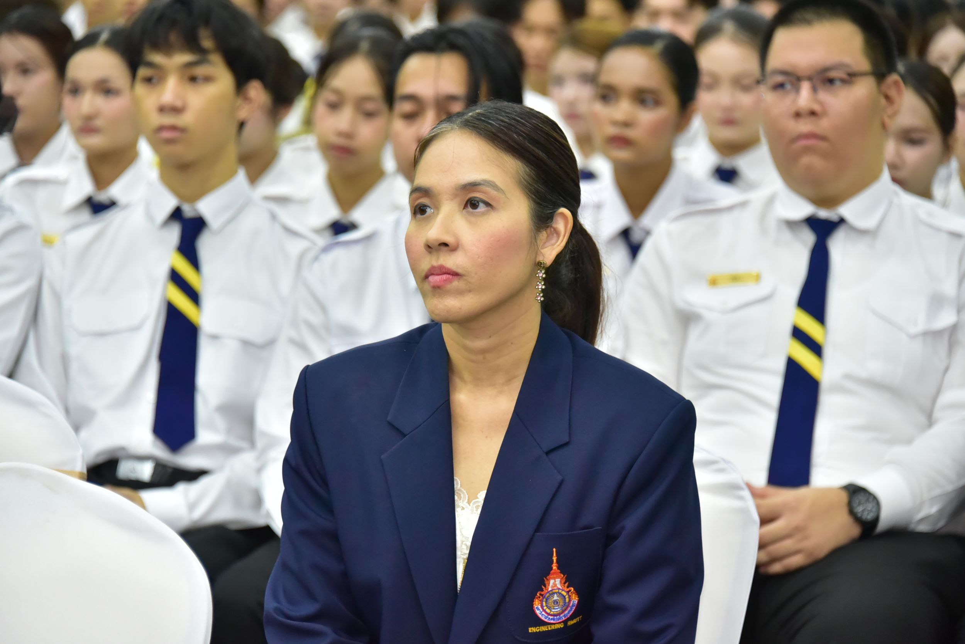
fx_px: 4559
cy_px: 322
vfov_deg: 8.1
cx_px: 482
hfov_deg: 12.1
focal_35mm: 170
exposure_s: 1/200
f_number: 5.6
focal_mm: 170
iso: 4000
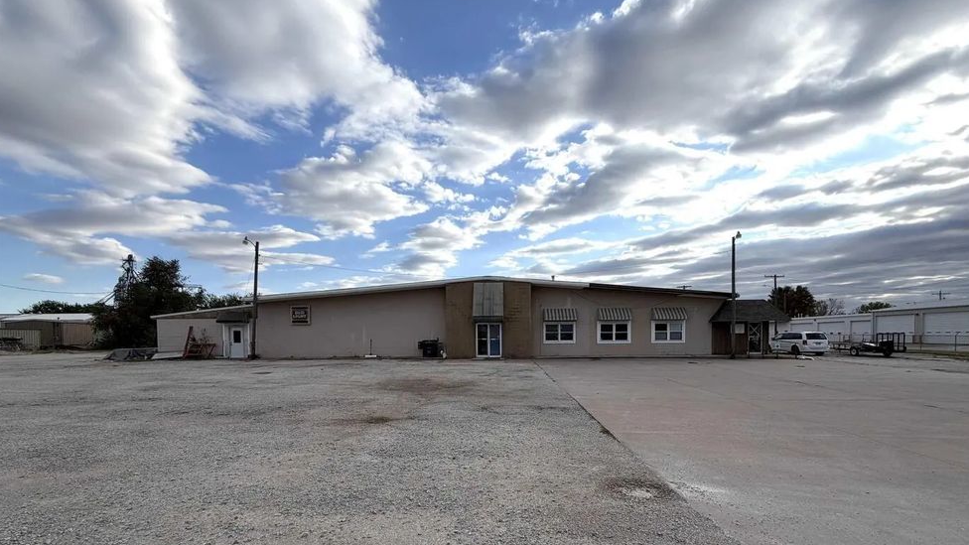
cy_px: 346
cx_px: 503
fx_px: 411
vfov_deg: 65.9
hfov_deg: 99.3
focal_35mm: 16
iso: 20
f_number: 2.2
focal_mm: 2.22
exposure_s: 1/841
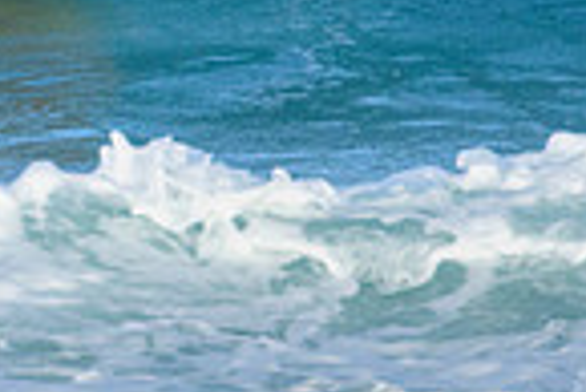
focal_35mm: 3198
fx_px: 52108
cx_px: -40
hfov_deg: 0.6
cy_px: -164
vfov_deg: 0.4
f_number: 11
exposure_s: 1/1600
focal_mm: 800
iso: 2000
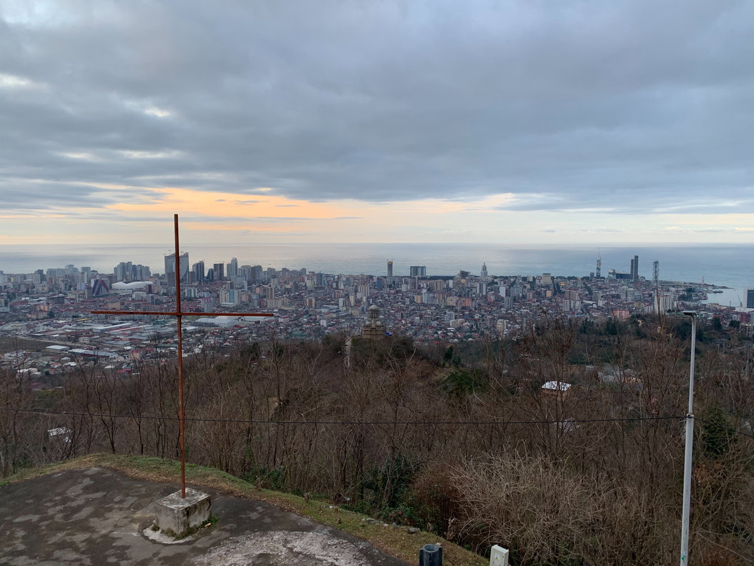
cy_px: 283
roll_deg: +0.3
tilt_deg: -5.1
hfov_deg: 67.3
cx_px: 377
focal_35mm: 26
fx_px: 566
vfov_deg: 53.1
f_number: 1.8
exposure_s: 1/122
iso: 25
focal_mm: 4.25
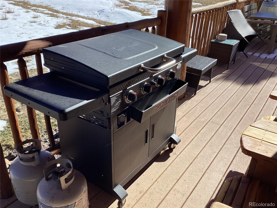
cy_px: 104
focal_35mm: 31
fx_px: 248
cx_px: 138
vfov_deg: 45.4
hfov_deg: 58.4
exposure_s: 1/886
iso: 25
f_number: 2.4
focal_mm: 3.3
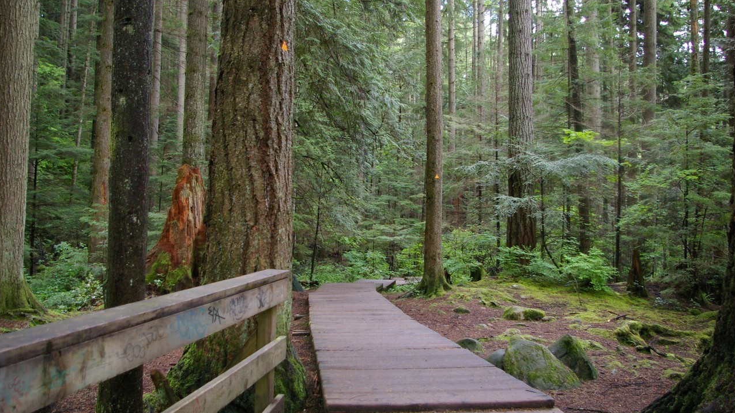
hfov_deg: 64.3
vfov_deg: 38.9
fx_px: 585
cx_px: 376
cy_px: 206
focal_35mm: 30
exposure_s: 1/45
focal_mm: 18
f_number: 3.5
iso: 800
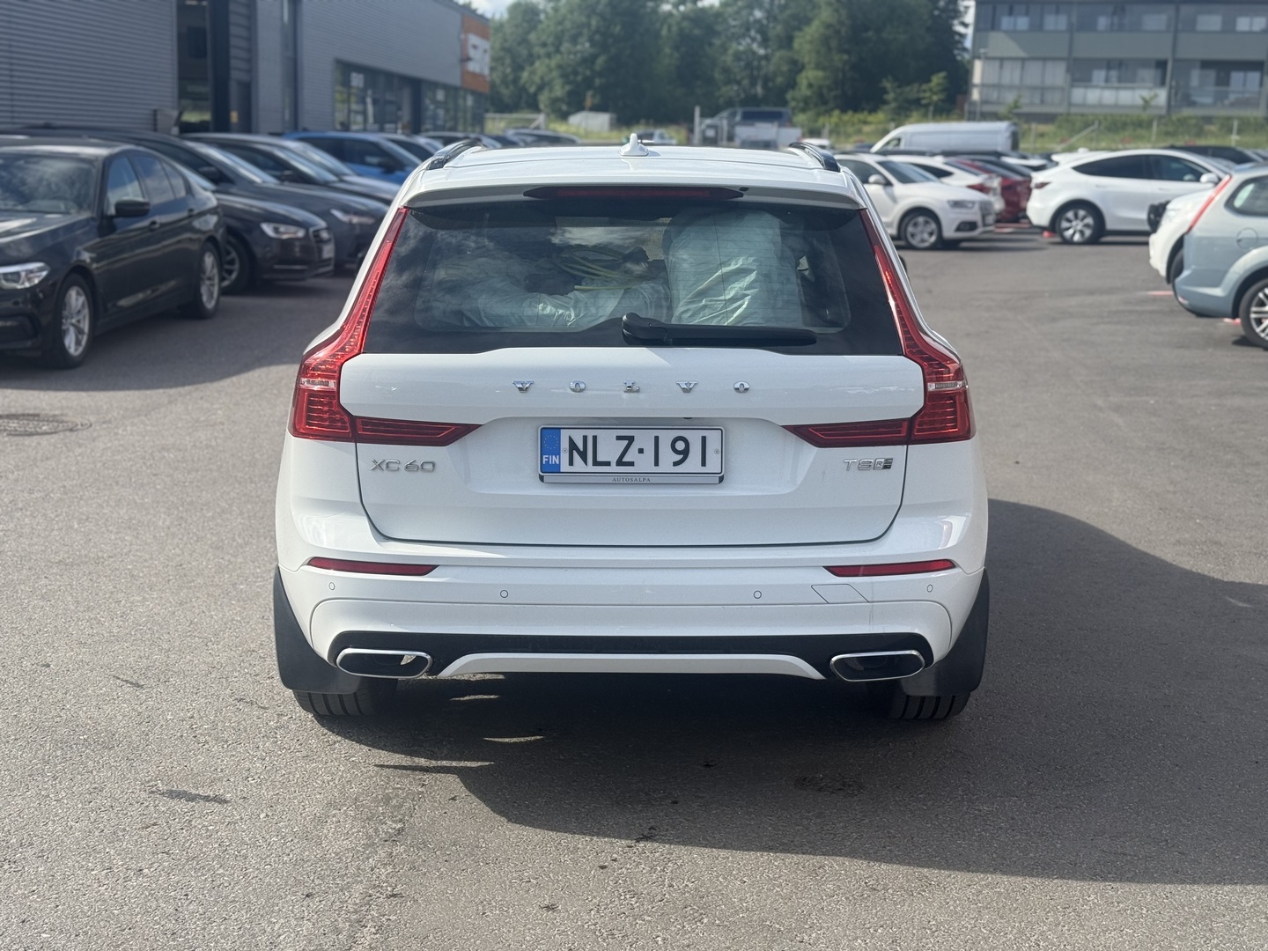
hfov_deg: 39.7
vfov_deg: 30.3
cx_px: 634
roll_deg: -1.9
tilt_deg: -10.1
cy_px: 476
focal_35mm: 48
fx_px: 1758
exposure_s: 1/3226
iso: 64
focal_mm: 6.76
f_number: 1.78
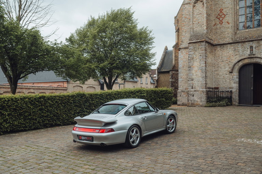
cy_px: 87
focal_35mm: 36
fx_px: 262
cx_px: 131
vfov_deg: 36.8
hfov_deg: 53.2
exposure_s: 1/160
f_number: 5.6
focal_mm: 36
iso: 200
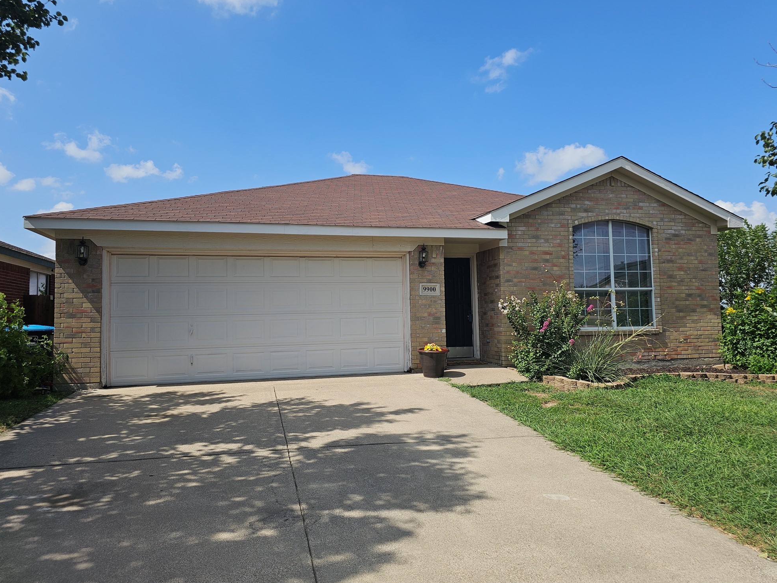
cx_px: 385
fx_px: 539
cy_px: 284
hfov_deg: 71.6
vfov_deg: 56.8
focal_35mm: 24
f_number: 1.7
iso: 10
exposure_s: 1/989
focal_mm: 6.3
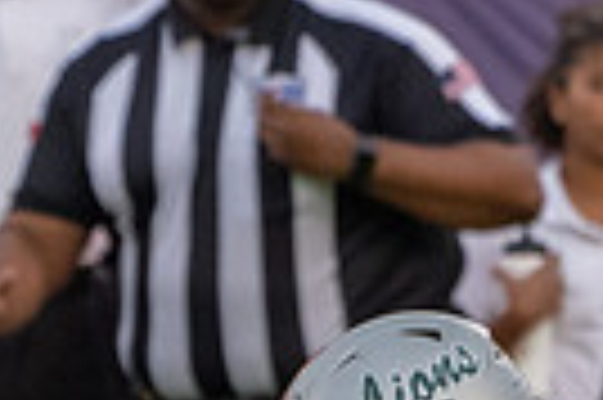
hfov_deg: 0.9
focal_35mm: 2426
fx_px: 40586
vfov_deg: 0.6
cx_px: 181
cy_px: 560
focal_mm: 327
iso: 2500
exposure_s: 1/1250
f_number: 5.6
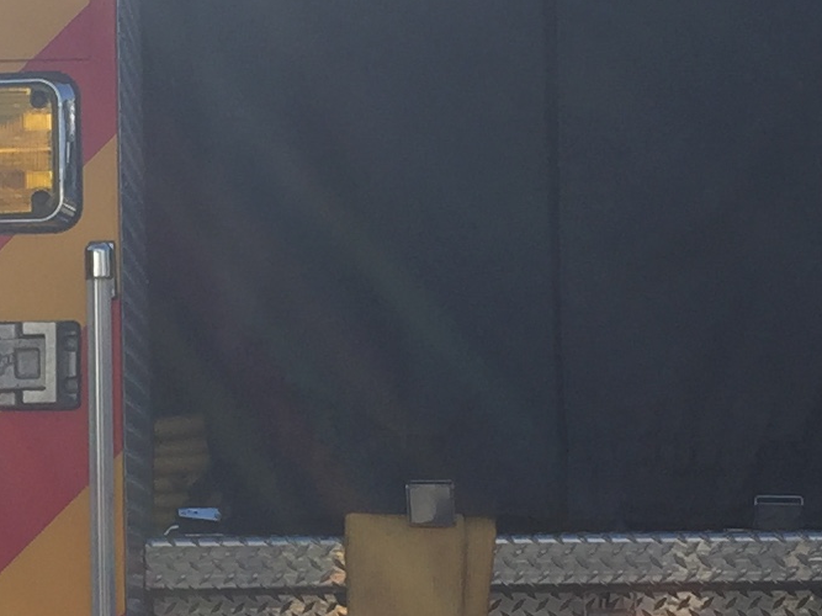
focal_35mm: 142
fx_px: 3371
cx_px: 35
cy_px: 458
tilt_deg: +1.8
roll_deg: -4.5
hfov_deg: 13.7
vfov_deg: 10.4
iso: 32
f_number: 2.2
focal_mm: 4.15
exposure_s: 1/1319
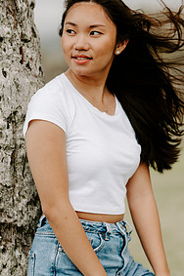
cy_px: 166
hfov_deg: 10.1
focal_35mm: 135
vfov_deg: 15.2
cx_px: 93
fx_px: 1037
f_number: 1.8
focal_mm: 85
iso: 160
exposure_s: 1/1600
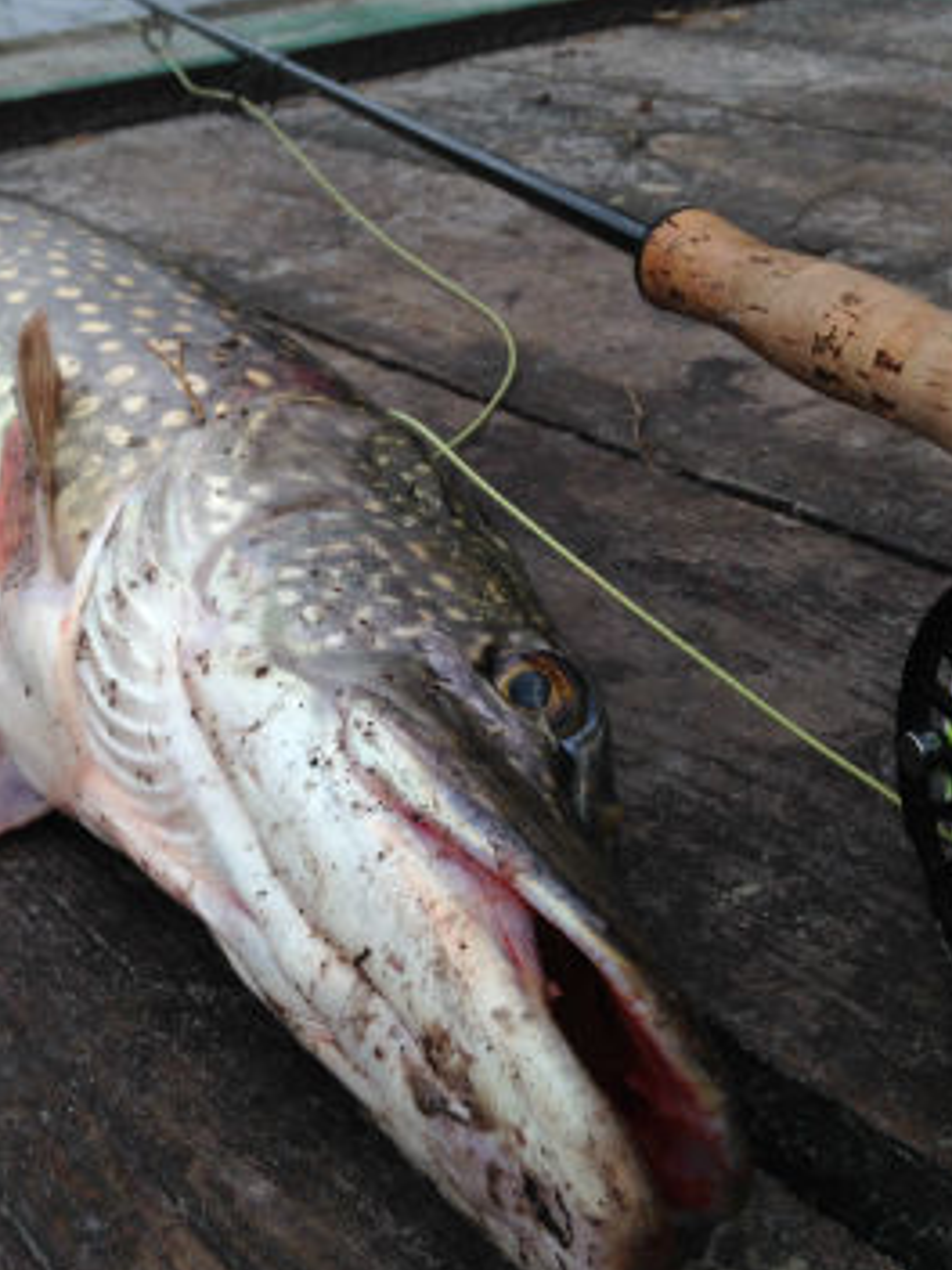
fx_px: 1833
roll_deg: +3.5
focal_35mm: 50
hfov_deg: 29.0
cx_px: 373
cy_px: 621
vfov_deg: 38.2
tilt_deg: -28.4
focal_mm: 4.12
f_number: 2.4
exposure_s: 1/359
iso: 50
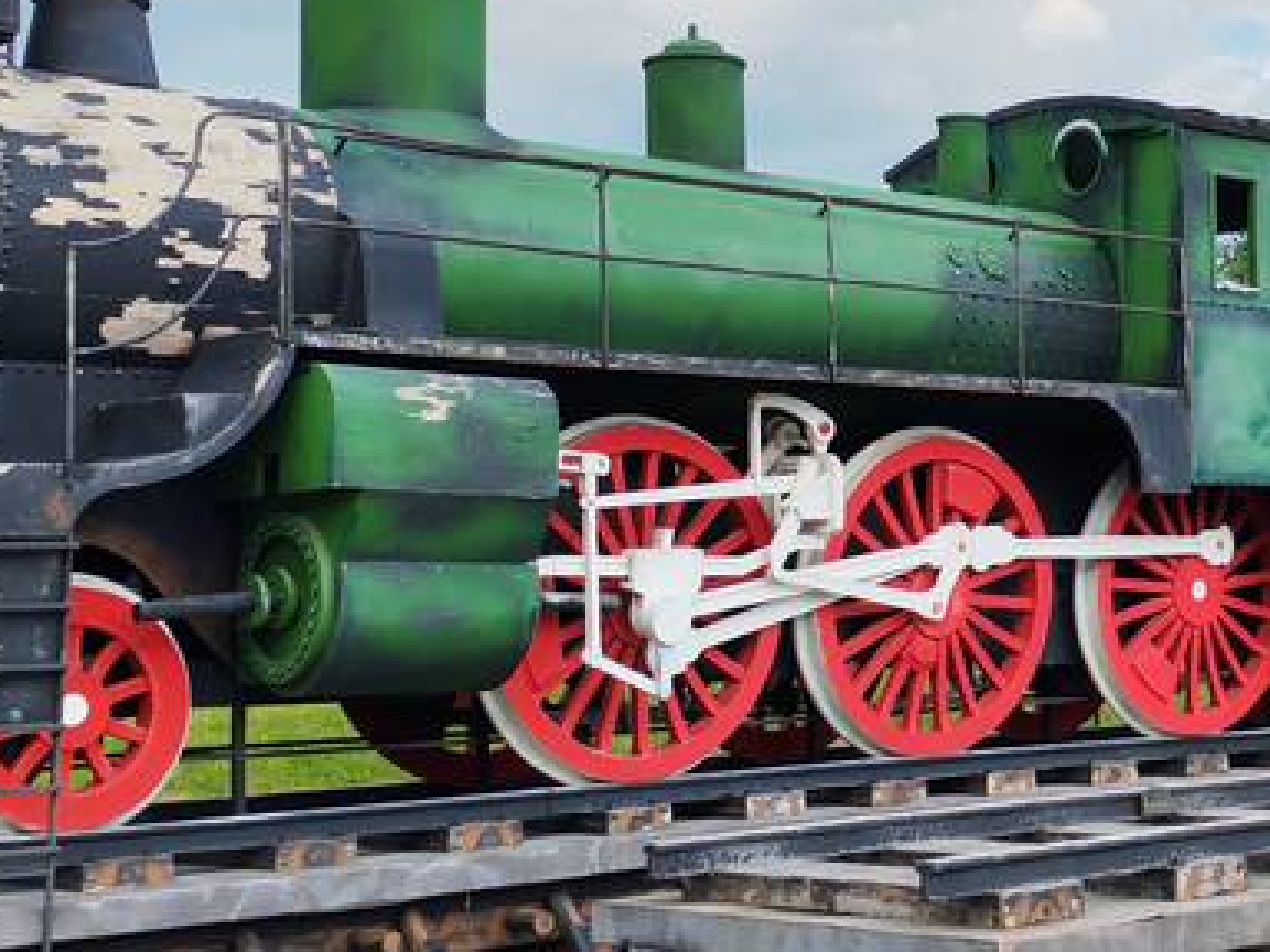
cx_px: 1088
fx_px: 2642
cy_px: 374
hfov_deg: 26.3
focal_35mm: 72
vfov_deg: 20.4
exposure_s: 1/600
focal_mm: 6.12
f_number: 1.9
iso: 50
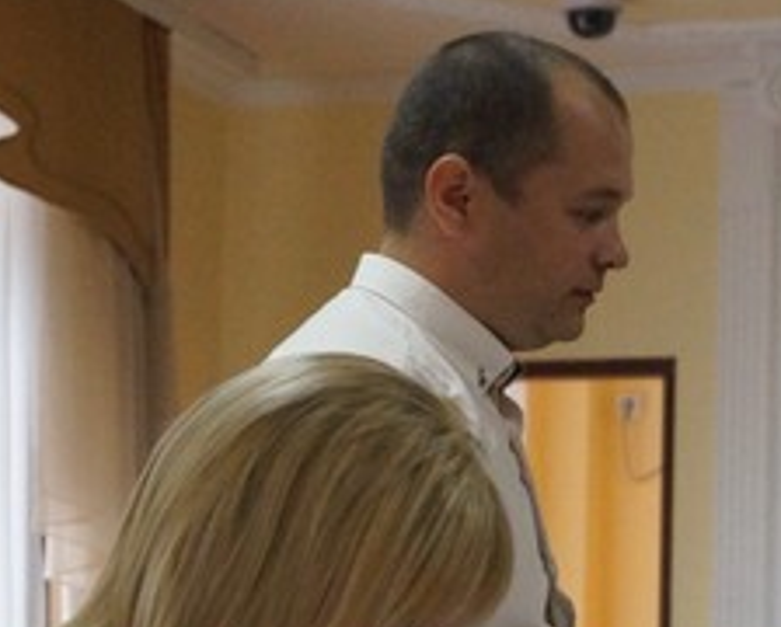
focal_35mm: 153
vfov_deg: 10.0
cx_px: 879
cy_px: 650
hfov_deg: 12.3
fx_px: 3553
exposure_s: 1/160
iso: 2500
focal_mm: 35
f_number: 5
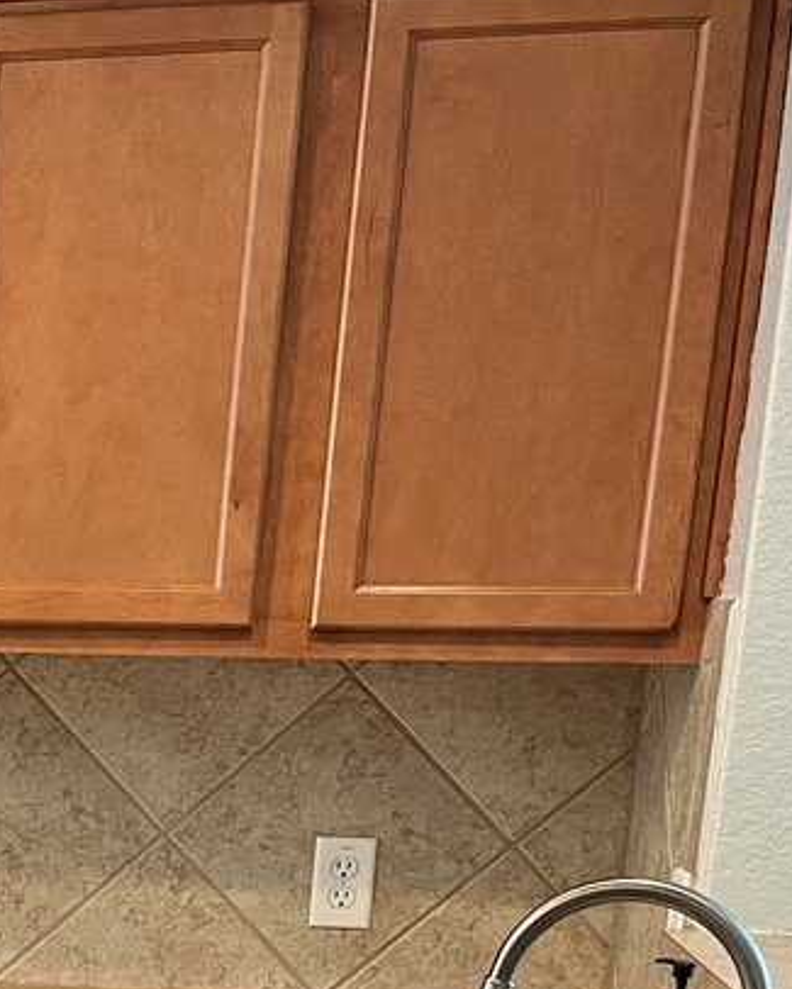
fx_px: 2636
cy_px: 1172
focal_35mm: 90
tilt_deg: -13.7
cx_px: -638
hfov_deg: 14.9
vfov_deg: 20.0
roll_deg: -0.8
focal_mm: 5.1
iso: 160
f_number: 1.6
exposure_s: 1/60
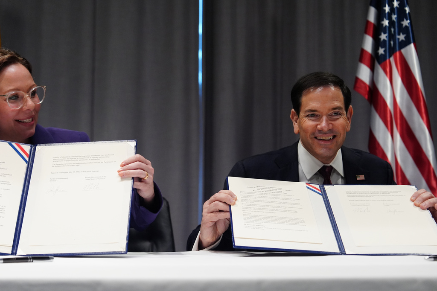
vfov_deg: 24.2
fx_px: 680
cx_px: 218
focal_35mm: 56
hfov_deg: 35.7
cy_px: 146
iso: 2500
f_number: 2.8
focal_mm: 56
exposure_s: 1/500
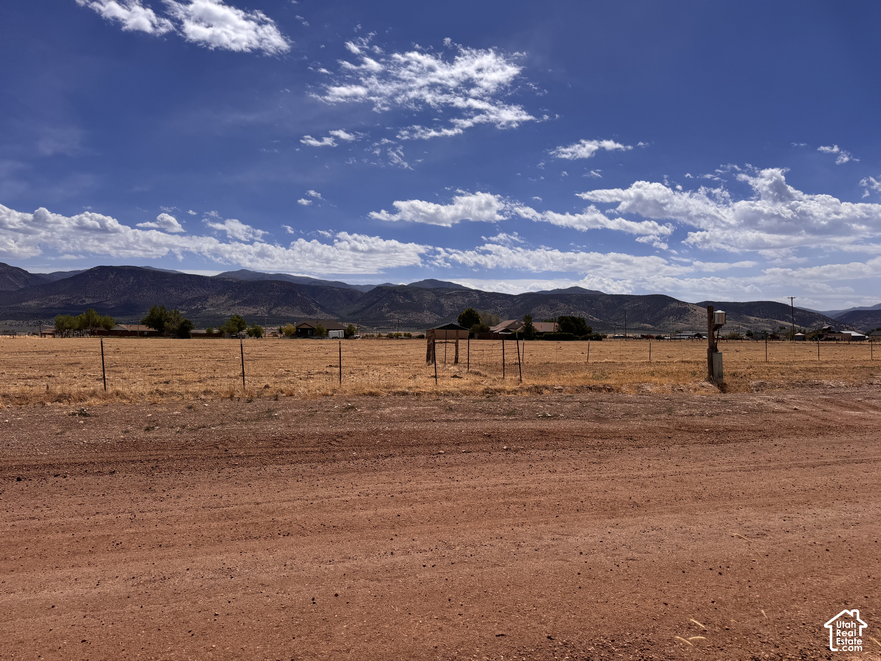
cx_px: 440
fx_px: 611
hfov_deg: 71.6
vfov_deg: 56.8
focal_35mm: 24
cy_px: 330
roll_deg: -1.2
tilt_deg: +0.6
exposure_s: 1/12346
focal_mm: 6.76
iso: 80
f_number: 1.78
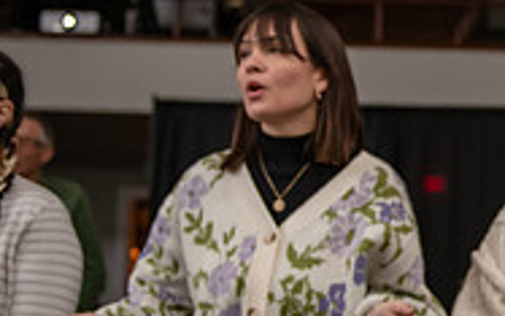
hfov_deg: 17.4
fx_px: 1569
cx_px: 618
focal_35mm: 114
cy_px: 166
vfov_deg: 11.5
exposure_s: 1/100
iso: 1000
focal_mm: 36
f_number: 2.8
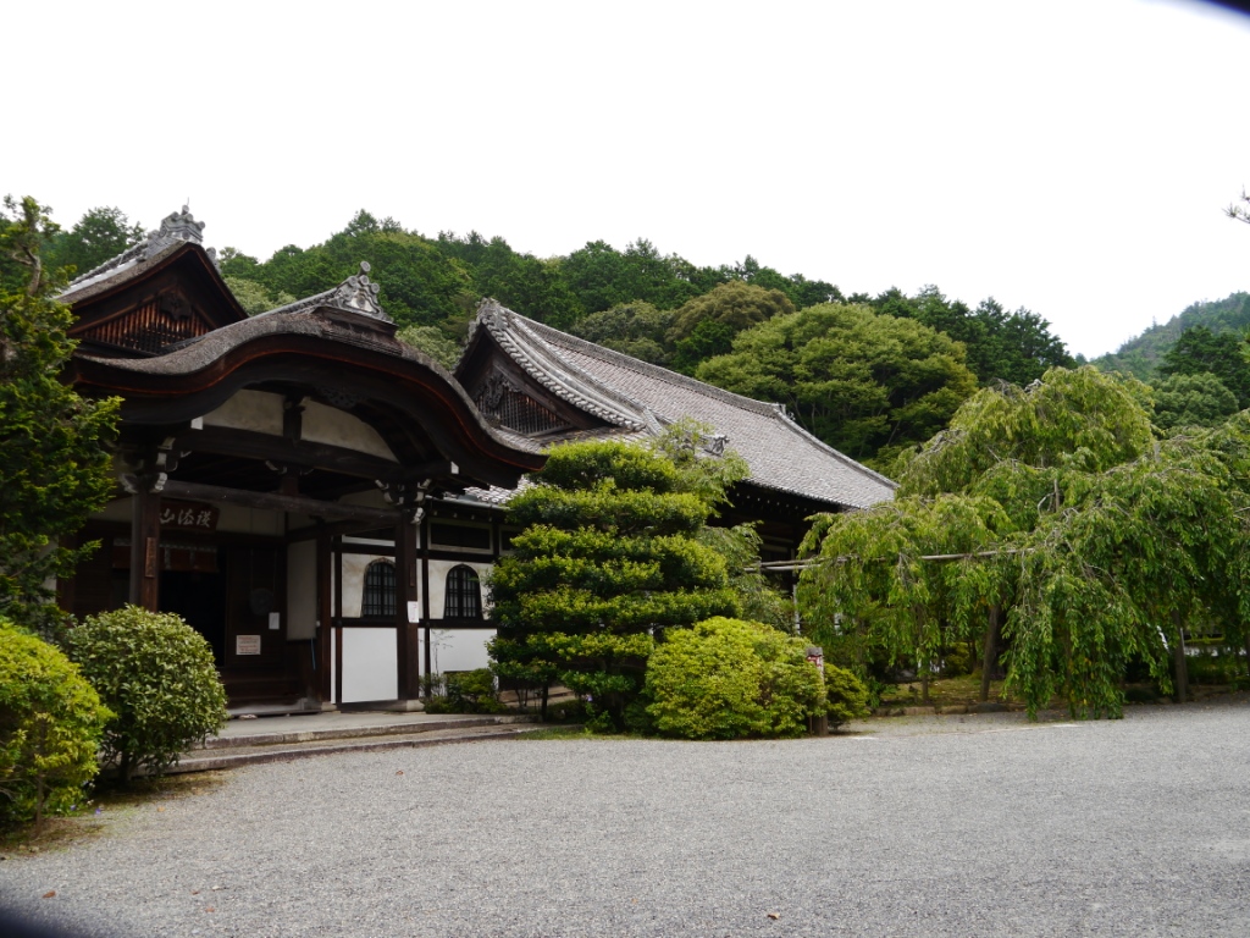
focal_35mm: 28
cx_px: 625
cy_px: 469
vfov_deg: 49.7
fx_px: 1011
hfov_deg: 63.4
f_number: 5.6
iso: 160
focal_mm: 14
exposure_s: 1/250
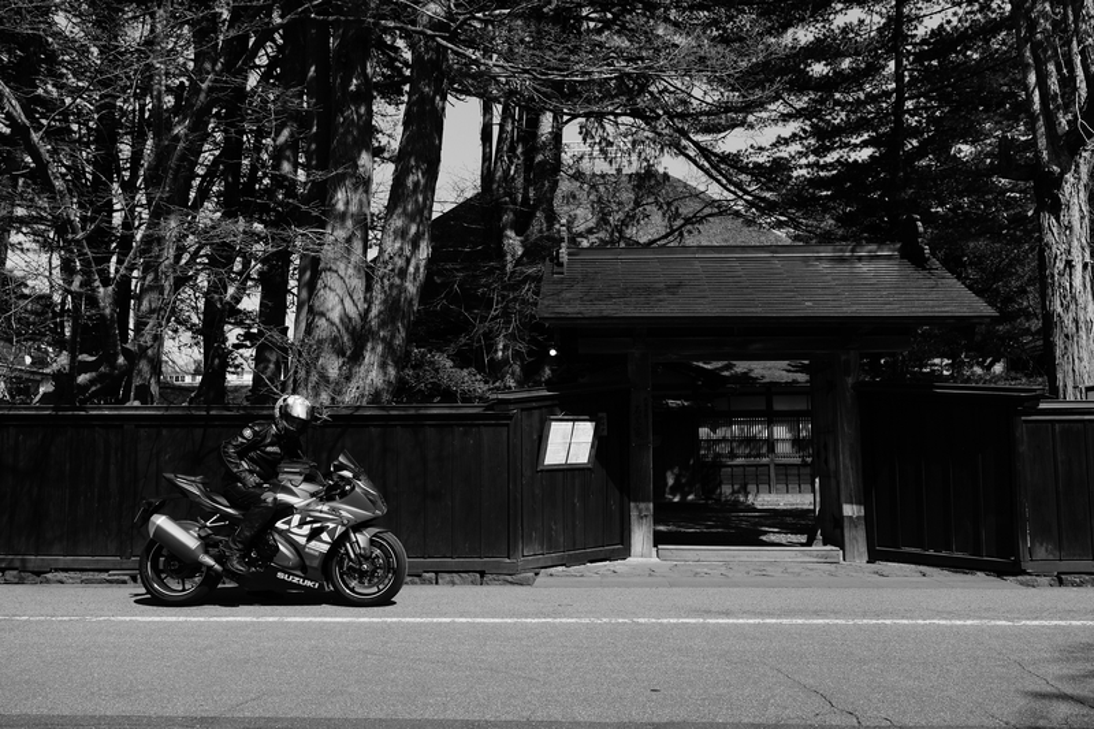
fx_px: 911
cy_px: 364
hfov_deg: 61.9
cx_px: 547
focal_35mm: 30
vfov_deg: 43.6
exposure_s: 1/1250
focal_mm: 30
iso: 100
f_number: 5
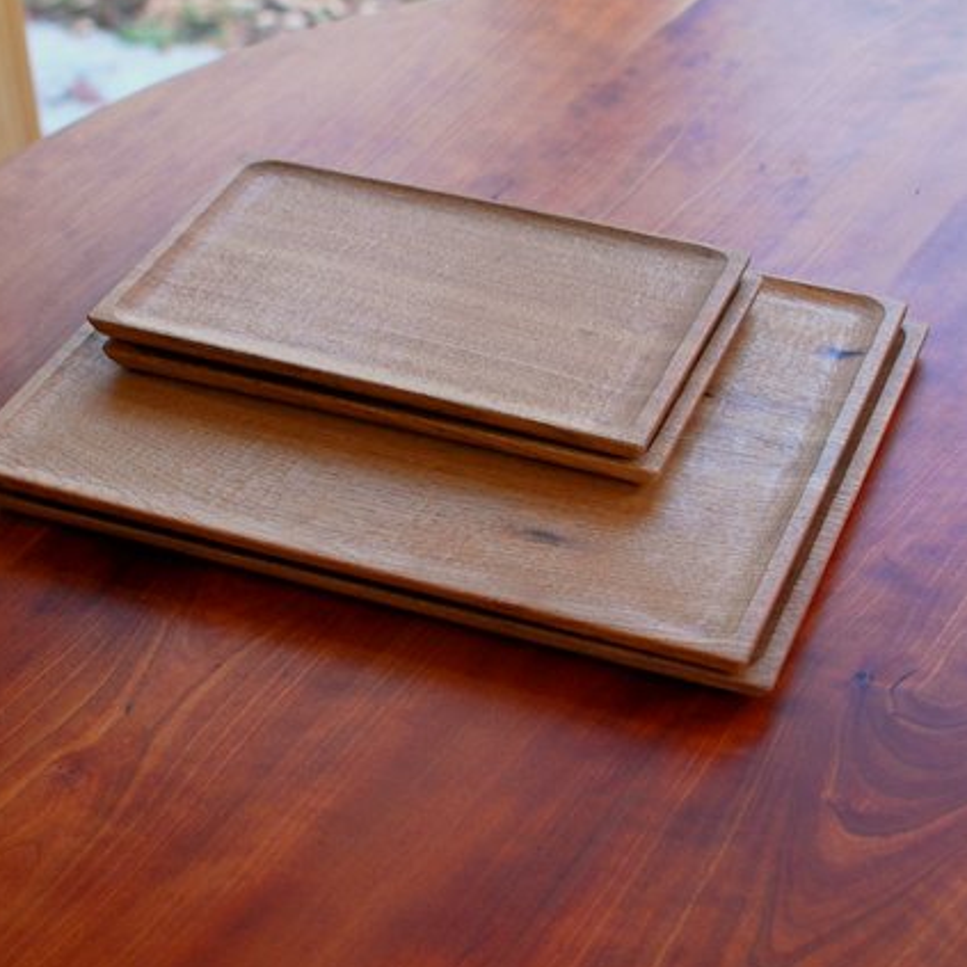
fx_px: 2138
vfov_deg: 25.4
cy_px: 395
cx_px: 479
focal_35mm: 68
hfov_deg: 25.5
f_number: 3.5
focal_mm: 35
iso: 400
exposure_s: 1/400
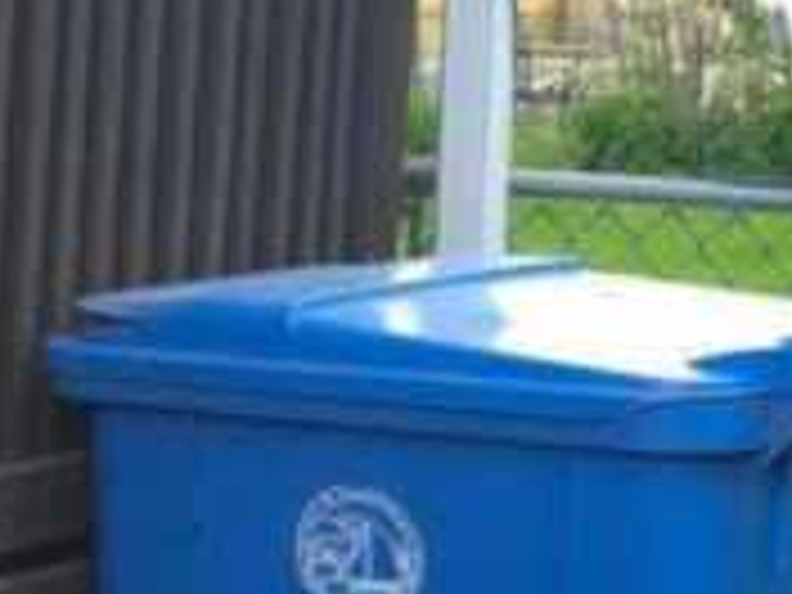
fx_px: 3066
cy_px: 450
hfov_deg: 14.1
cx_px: -238
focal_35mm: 134
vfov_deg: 11.0
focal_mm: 6.3
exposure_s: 1/60
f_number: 1.7
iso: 50
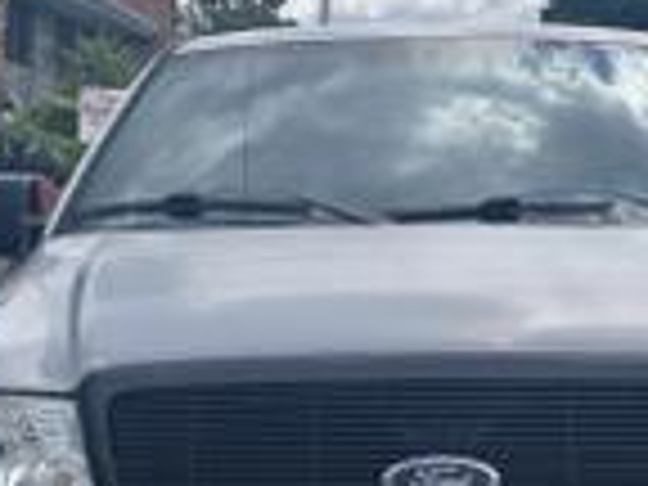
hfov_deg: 21.5
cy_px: 216
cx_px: 423
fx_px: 1703
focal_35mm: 91
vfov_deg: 16.2
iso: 20
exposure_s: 1/976
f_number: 1.8
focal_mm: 3.98
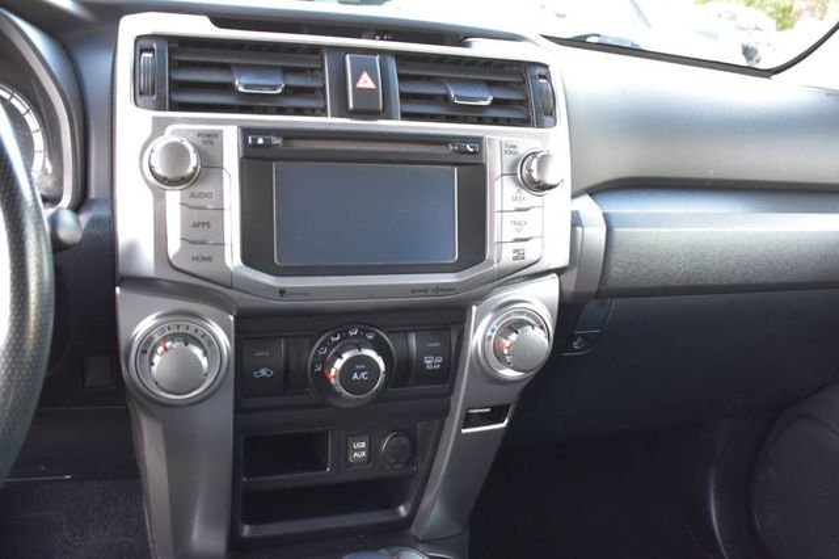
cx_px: 420
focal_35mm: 32
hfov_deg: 59.5
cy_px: 280
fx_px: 734
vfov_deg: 41.7
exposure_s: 1/15
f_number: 6.3
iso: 1600
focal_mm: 21
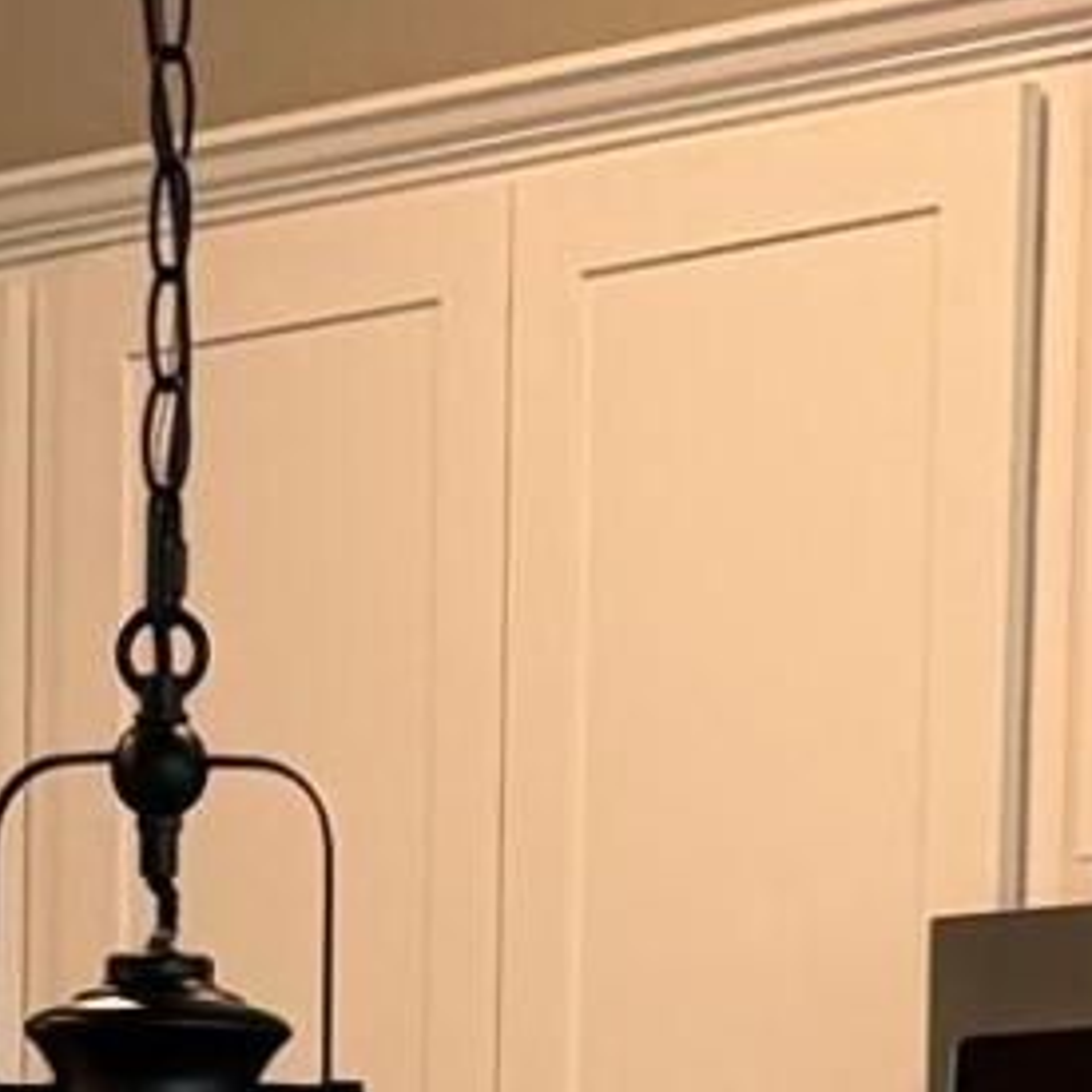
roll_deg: -0.4
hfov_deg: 7.8
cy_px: 2434
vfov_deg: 7.5
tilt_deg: -6.0
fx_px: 7923
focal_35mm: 222
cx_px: -71
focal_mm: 6.76
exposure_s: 1/120
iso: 200
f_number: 1.78
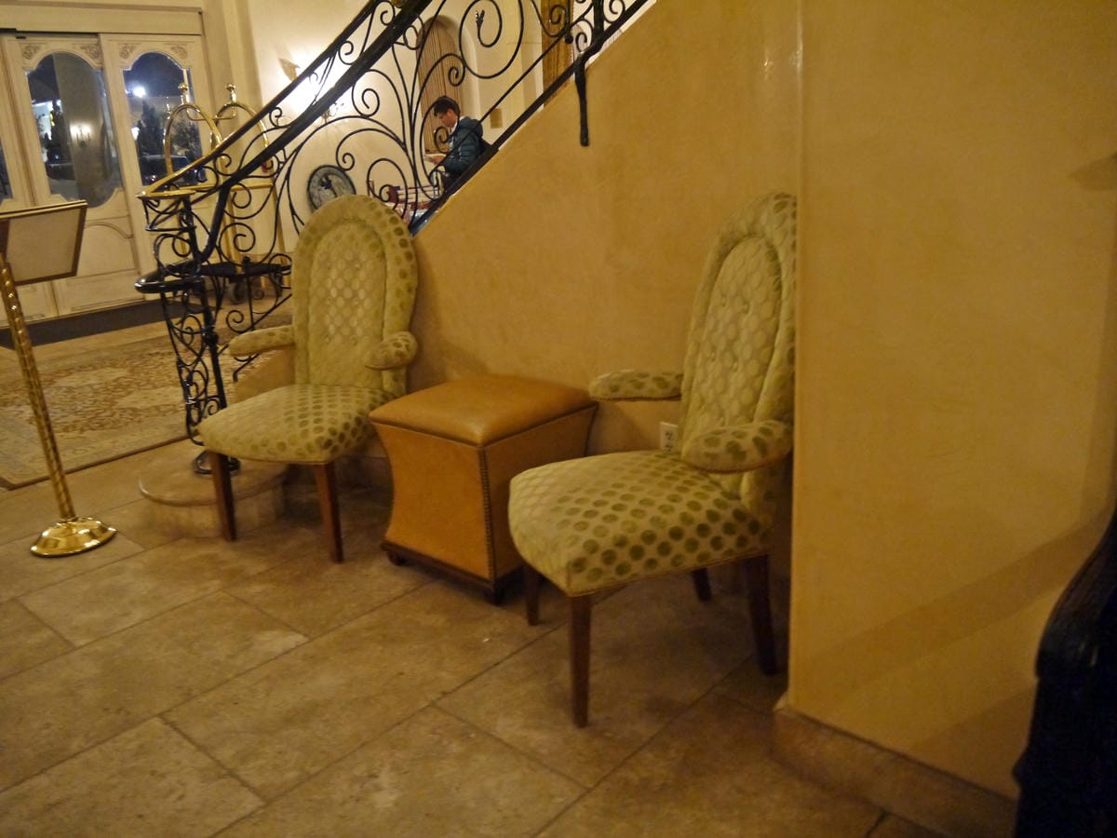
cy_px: 419
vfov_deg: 49.7
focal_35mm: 28
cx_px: 558
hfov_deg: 63.4
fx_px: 904
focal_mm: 14
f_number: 3.5
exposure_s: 1/13
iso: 1600
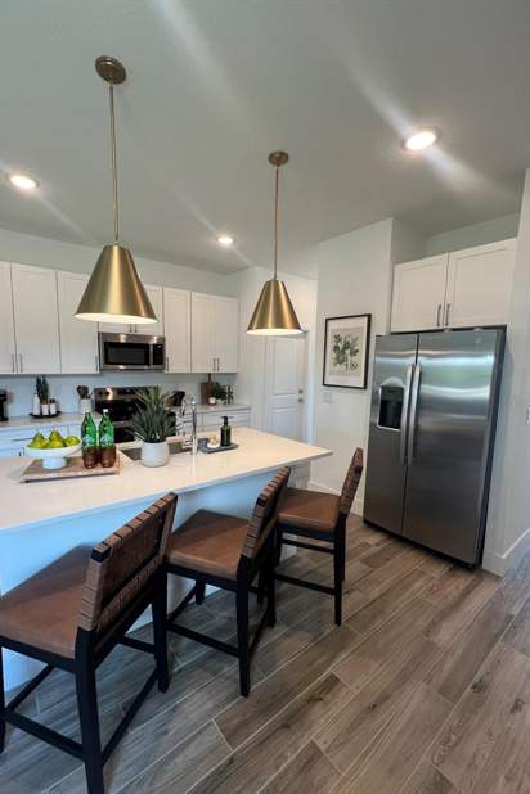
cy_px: 405
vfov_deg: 104.2
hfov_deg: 81.1
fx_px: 309
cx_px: 247
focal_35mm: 14
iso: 125
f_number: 1.8
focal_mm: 1.57
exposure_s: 1/120
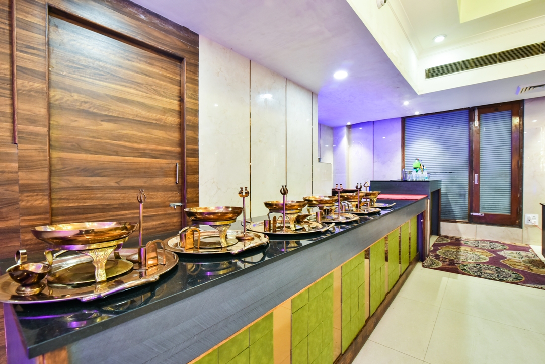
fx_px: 242
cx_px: 272
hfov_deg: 96.7
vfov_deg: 73.8
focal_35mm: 16
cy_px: 182
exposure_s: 1/25
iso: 2500
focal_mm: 16
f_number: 6.3
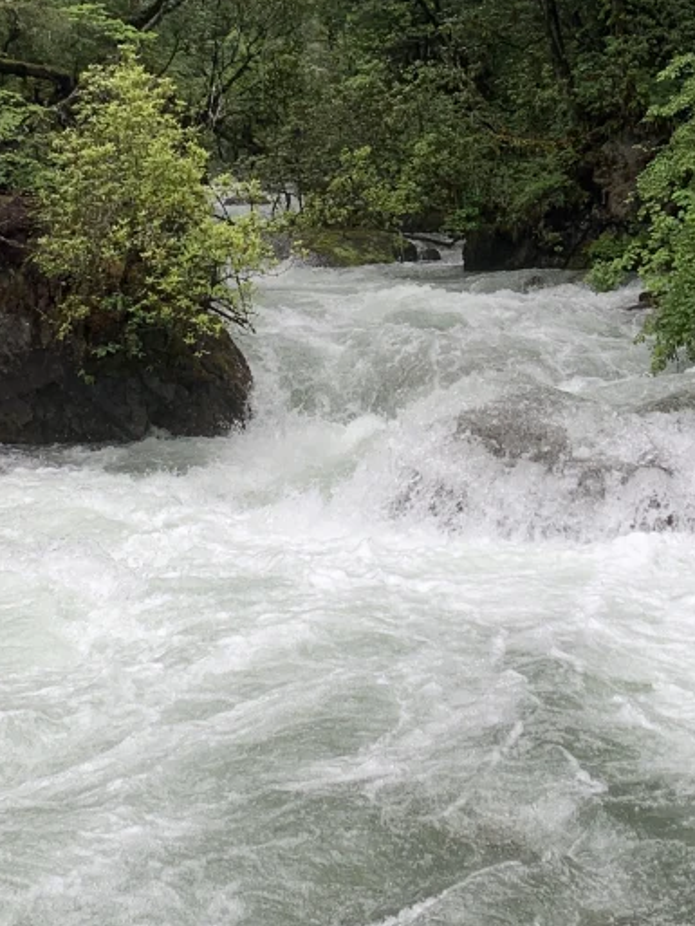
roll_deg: +0.9
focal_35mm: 73
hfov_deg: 20.2
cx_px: 403
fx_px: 1953
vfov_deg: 26.2
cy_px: 197
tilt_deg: +2.8
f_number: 1.8
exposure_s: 1/407
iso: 25
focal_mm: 4.25
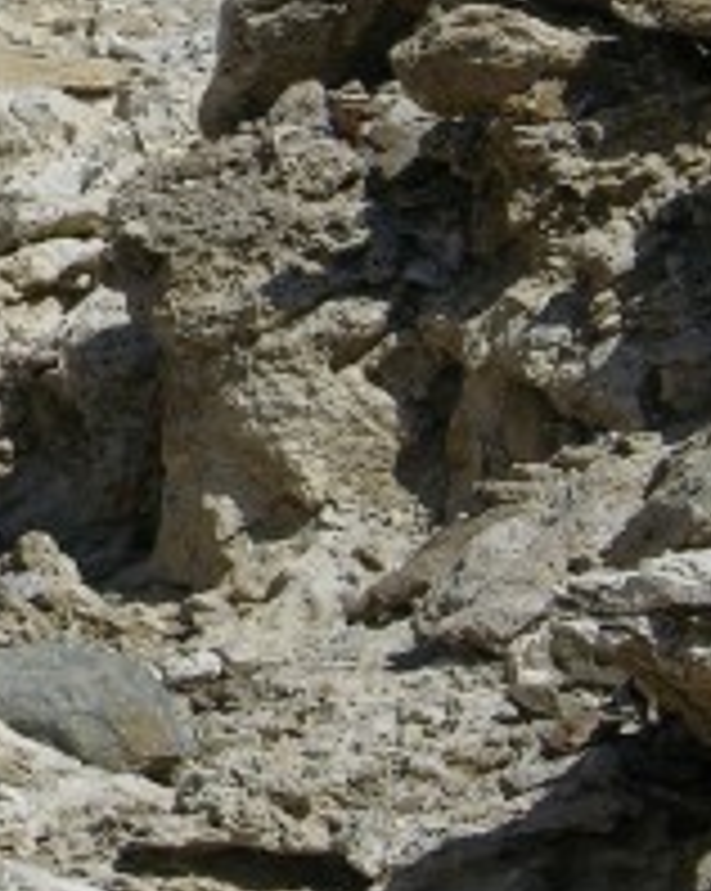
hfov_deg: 4.4
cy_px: -22
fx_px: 9273
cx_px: -472
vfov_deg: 5.5
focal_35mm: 352
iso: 50
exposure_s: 1/470
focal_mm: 23.7
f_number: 6.4
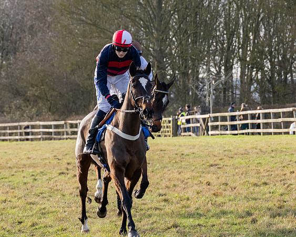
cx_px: 182
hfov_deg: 7.9
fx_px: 2144
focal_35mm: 245
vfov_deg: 6.3
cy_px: 95
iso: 800
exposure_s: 1/1600
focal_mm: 98
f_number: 5
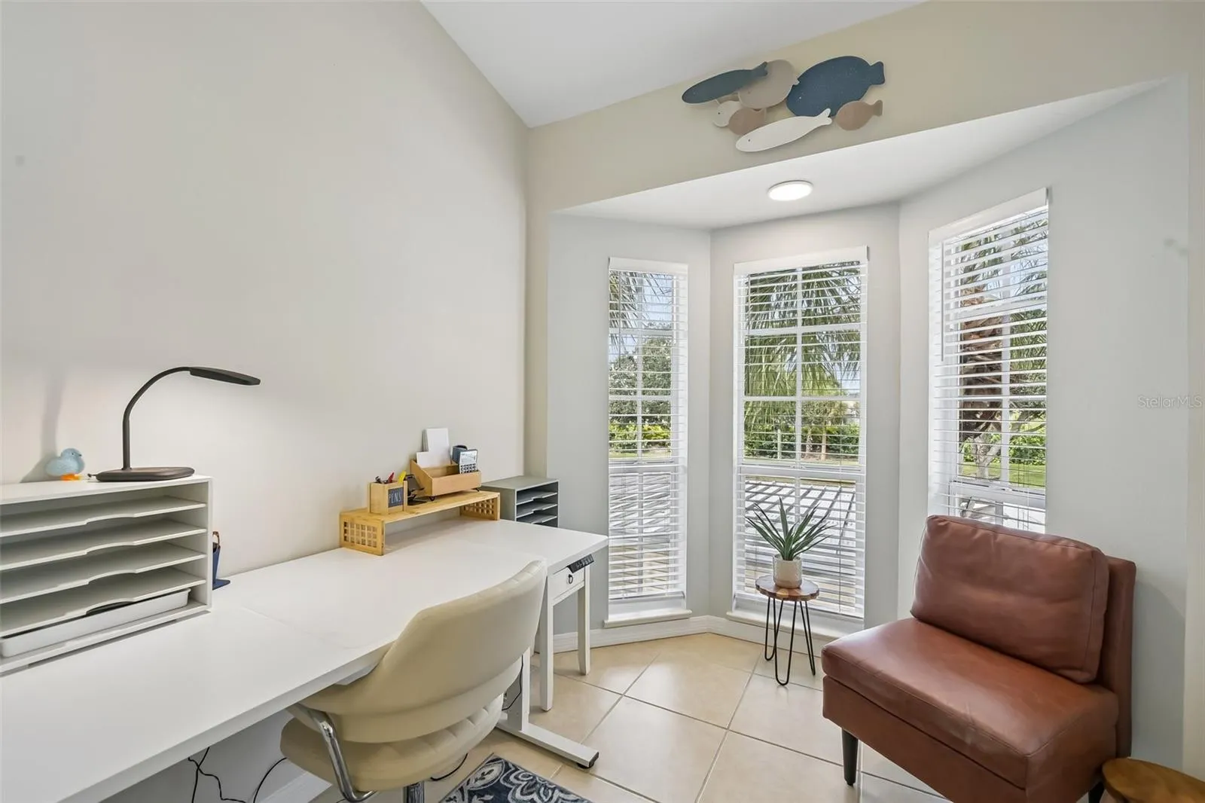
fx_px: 485
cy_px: 402
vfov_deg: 79.2
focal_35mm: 14
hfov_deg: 102.3
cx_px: 602
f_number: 8
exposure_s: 1/160
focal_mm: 14.5
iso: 400
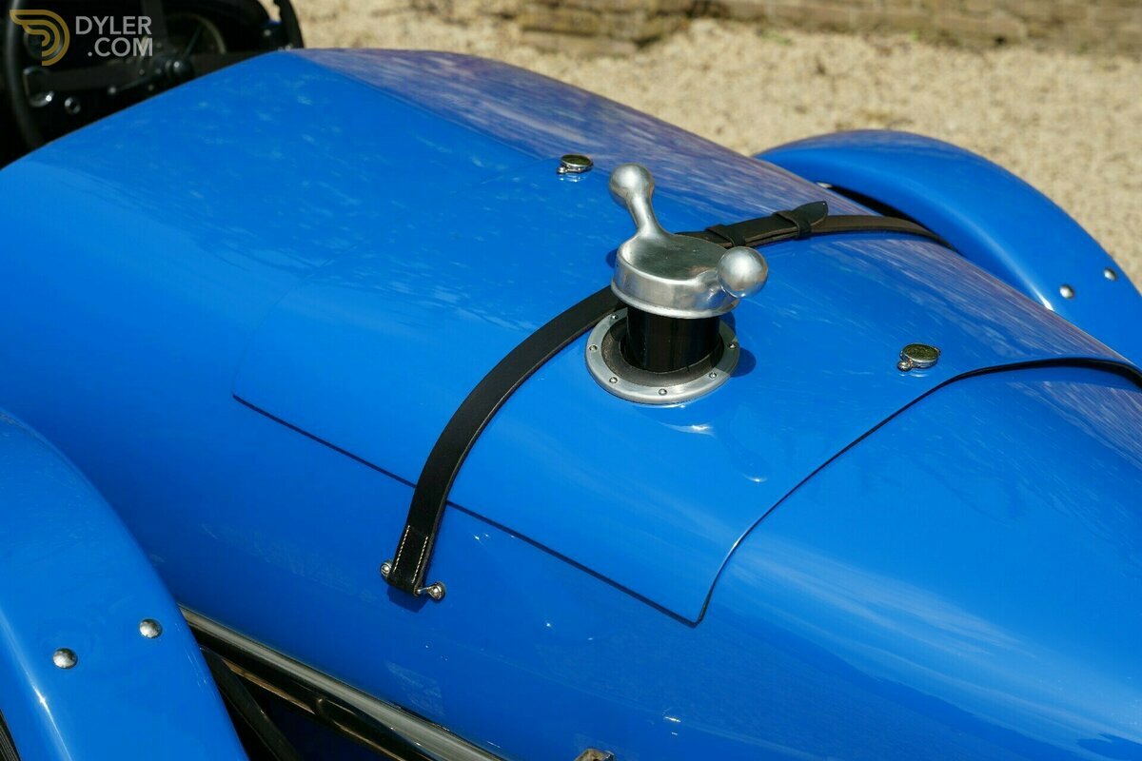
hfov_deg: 30.0
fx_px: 2128
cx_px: 571
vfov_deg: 20.3
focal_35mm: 67
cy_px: 380
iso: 100
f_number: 6.3
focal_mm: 67.1
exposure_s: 1/250
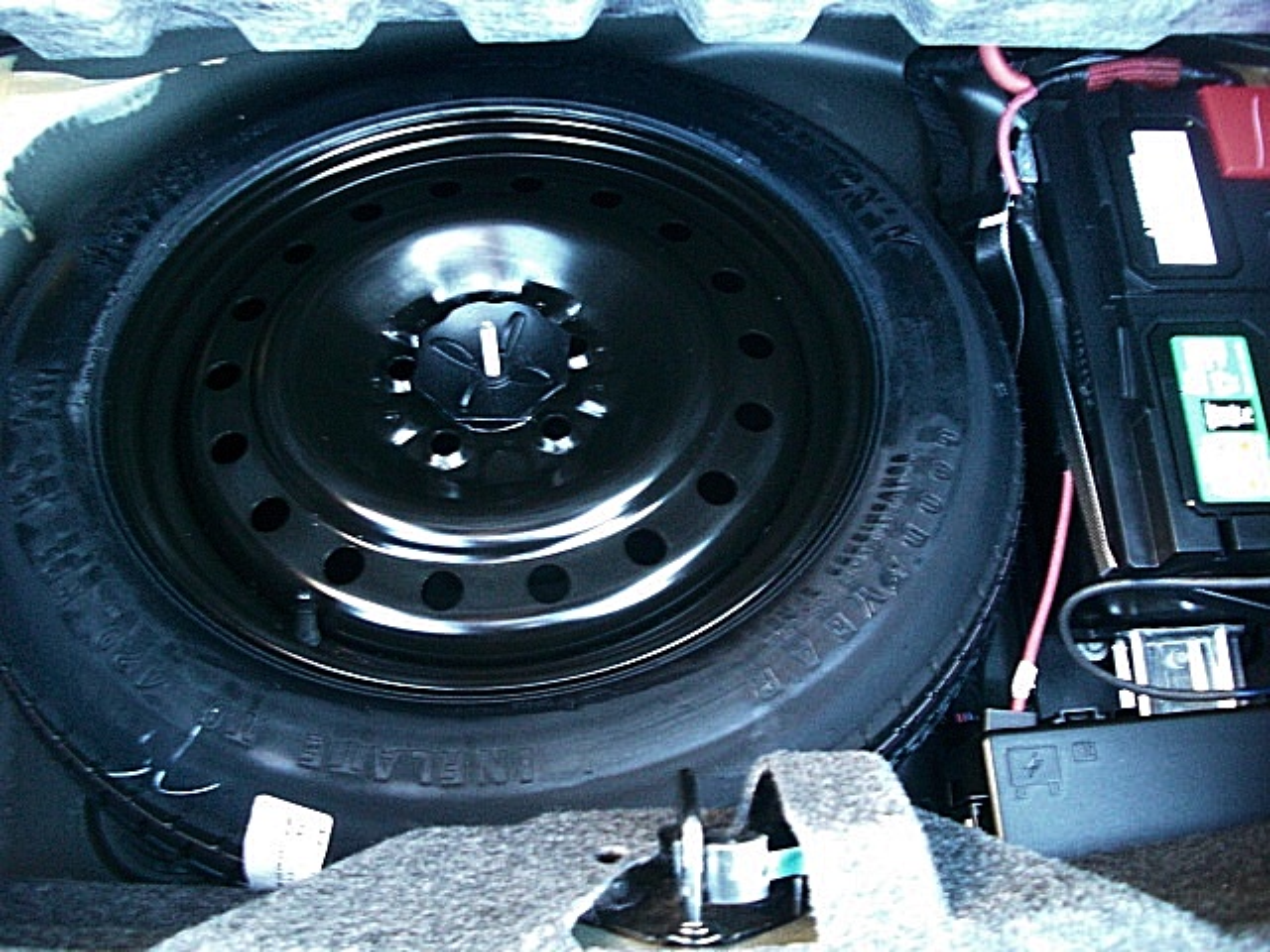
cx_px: 635
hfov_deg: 51.4
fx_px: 1321
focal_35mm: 36
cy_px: 476
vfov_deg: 39.7
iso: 800
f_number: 2.8
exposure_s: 1/30
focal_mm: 6.3
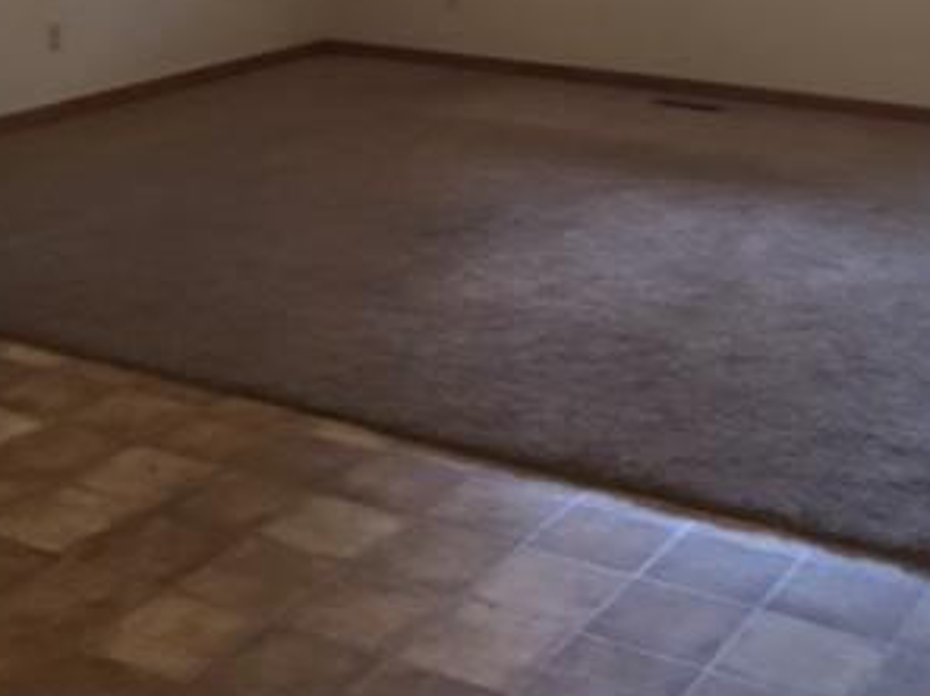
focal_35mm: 63
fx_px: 1692
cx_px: 463
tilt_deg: -8.7
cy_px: -22
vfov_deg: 22.3
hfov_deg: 30.7
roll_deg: -1.7
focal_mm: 4.15
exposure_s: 1/30
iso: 125
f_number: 2.2
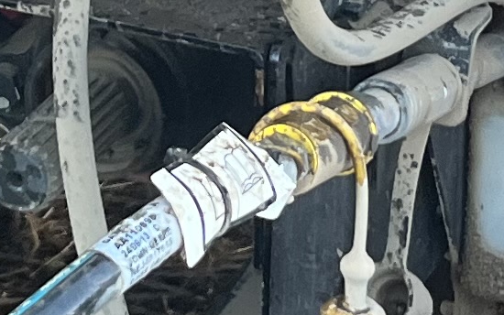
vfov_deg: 6.3
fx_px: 2775
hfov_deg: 10.4
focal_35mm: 202
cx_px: 110
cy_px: -317
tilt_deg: -19.6
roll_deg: -3.4
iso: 100
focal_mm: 5.1
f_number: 1.6
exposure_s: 1/121
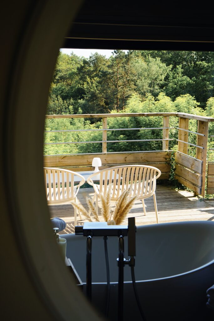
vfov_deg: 39.6
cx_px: 107
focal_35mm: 50
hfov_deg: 27.0
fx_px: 446
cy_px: 160
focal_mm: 50
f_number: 8
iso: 100
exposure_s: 1/80
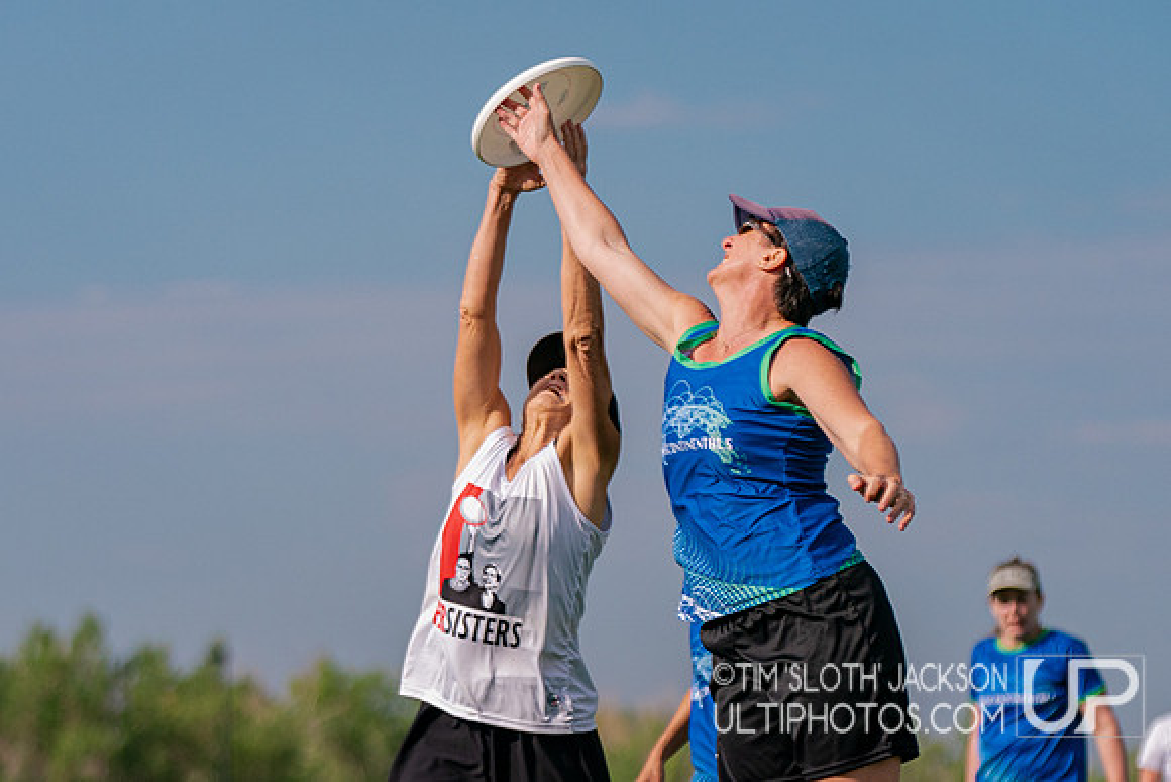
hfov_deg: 8.7
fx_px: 7712
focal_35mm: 237
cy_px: 585
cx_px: 601
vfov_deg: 5.8
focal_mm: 117
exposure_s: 1/10000
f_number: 2.8
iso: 500
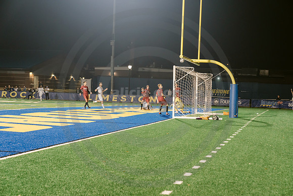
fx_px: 570
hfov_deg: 28.8
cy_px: 98
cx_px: 146
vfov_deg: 19.5
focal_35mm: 70
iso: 2500
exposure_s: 1/160
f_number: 4
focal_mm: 70
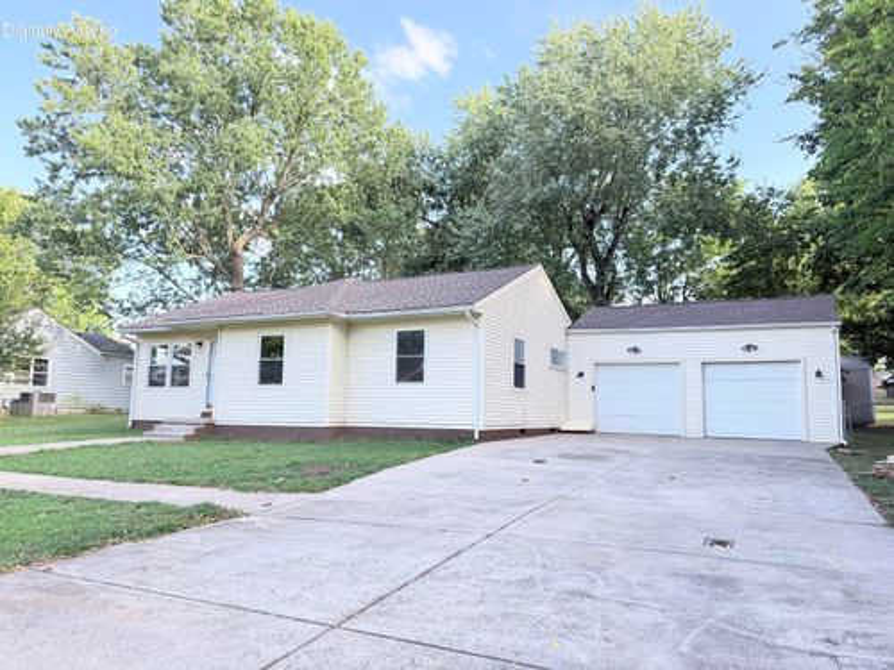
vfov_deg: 56.8
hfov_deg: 71.6
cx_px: 447
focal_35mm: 24
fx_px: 620
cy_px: 335
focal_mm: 6.76
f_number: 1.78
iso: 100
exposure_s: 1/314
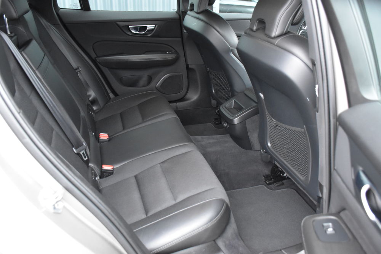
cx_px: 190
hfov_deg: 61.9
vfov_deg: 43.6
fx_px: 318
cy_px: 127
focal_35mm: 30
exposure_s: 1/60
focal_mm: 20
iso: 4000
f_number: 3.5
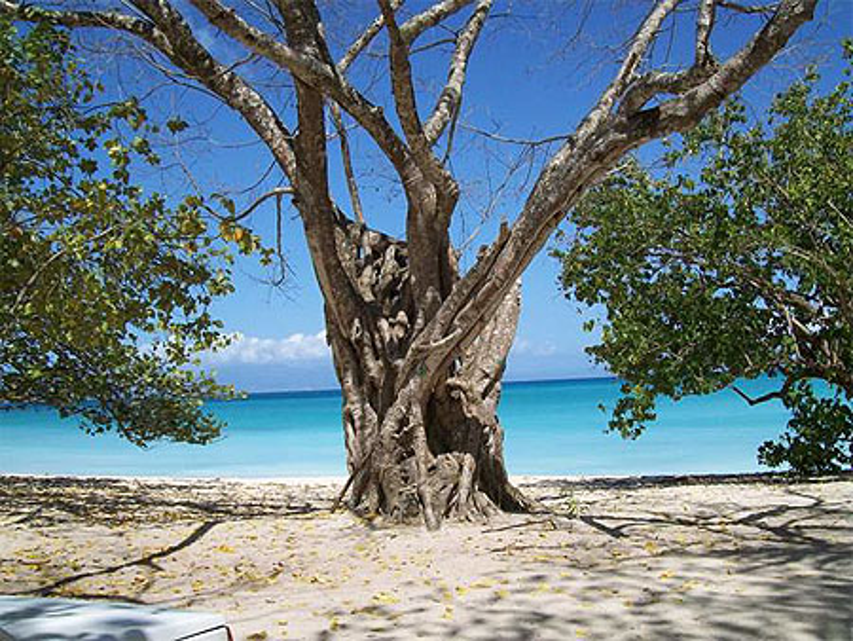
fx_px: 888
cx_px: 426
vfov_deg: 39.7
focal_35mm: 36
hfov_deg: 51.3
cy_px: 320
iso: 80
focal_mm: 6
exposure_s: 1/691
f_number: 4.8
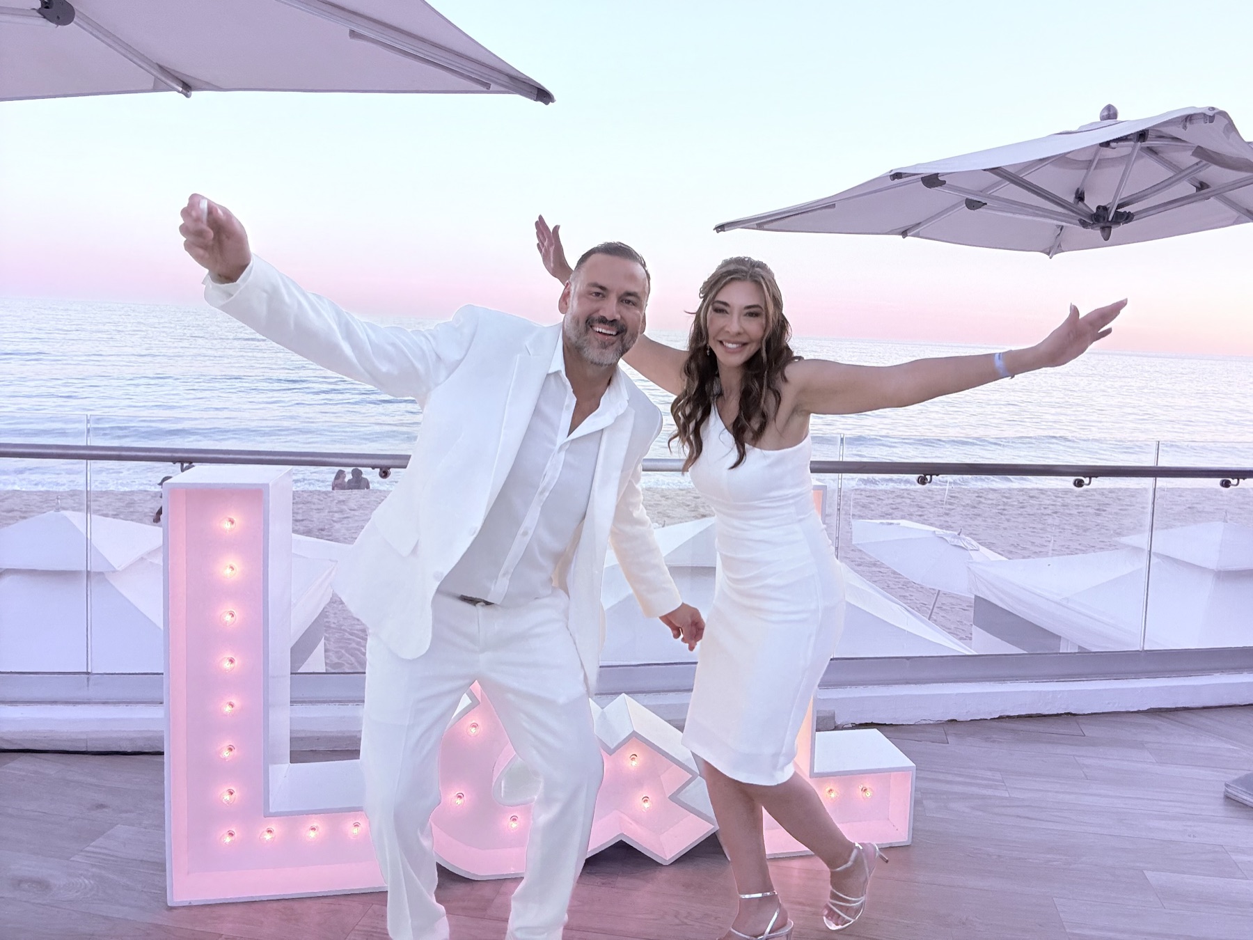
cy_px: 470
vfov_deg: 58.9
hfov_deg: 73.9
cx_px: 626
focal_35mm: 23
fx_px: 833
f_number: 1.9
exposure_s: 1/126
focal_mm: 2.69
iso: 25
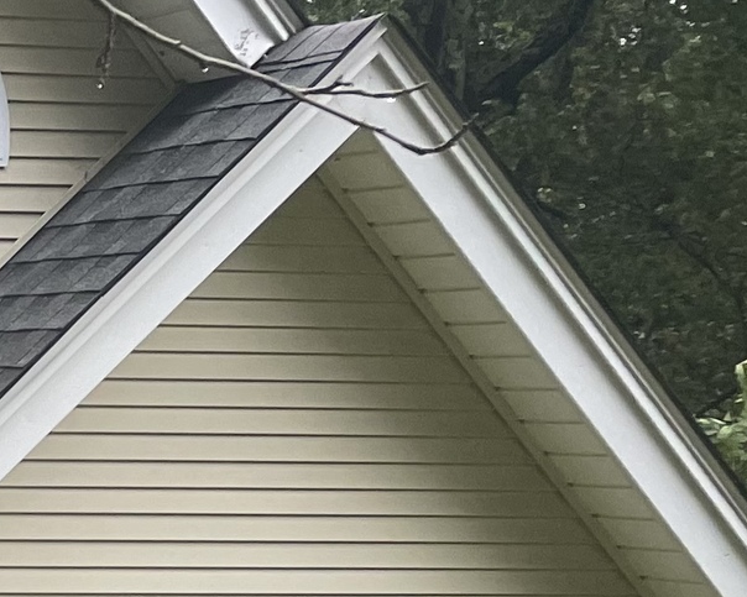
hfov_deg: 12.3
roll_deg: -0.5
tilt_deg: -12.1
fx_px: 2852
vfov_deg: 11.3
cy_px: 1007
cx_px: -970
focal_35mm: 129
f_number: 1.6
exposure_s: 1/121
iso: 125
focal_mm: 4.2
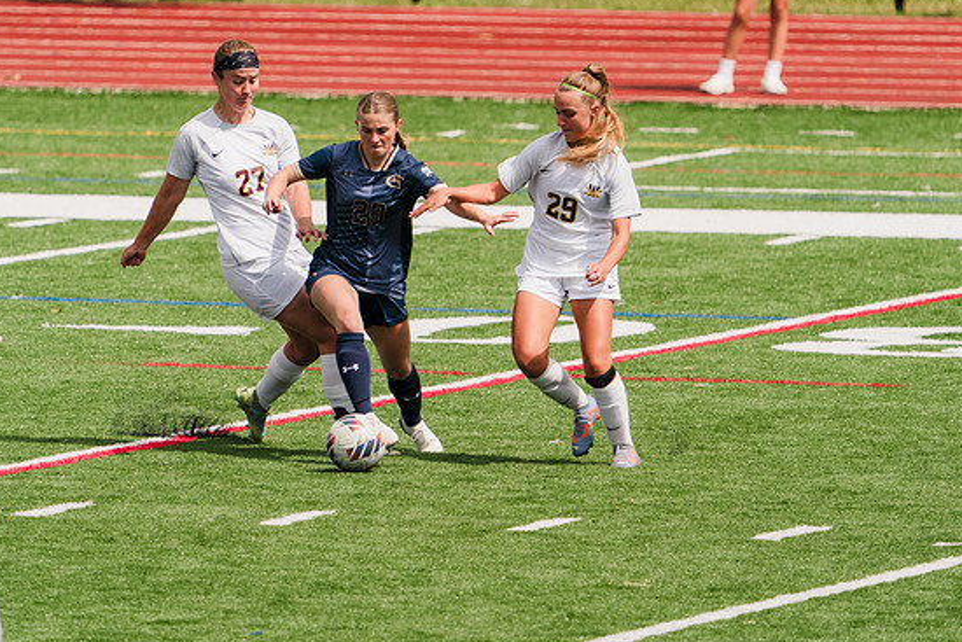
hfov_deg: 3.2
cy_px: 260
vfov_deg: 2.1
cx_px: 468
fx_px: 17132
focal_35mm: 641
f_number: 6.3
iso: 250
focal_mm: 470
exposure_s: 1/1600
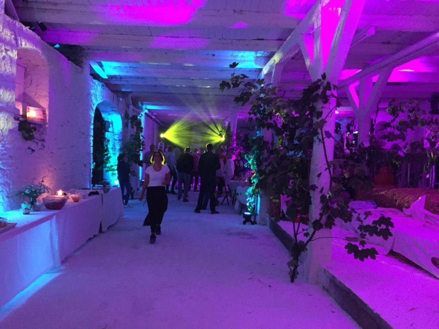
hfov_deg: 61.7
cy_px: 164
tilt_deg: -2.5
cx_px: 220
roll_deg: -1.7
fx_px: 368
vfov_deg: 48.2
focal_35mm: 29
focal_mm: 4.15
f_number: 2.2
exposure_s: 1/17
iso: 500
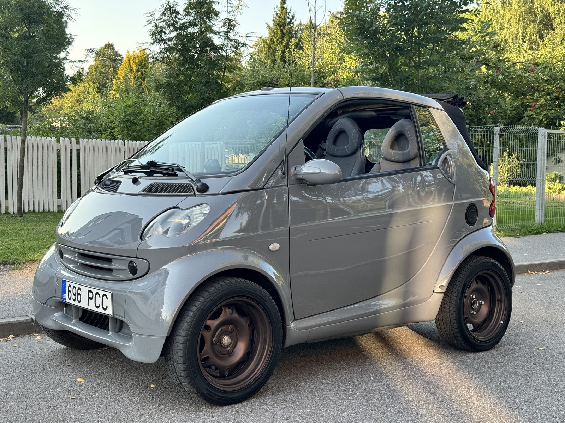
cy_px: 212
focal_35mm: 48
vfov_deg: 30.3
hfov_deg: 39.7
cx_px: 282
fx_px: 783
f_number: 1.78
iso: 64
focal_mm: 6.76
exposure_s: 1/345
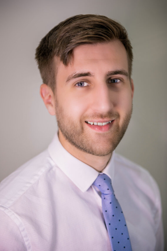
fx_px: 487
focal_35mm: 70
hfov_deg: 19.5
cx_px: 84
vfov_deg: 28.8
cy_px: 126
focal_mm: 70
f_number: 2.8
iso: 200
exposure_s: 1/100
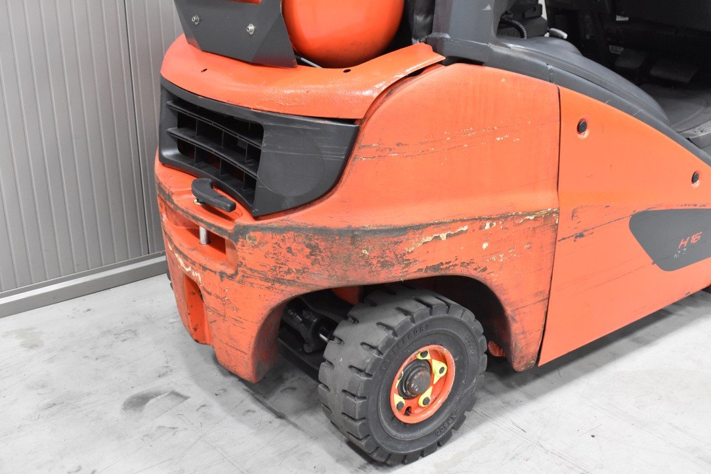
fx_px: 821
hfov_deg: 46.8
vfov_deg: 32.2
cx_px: 378
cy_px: 228
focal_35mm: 42
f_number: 5
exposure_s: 1/20
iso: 1600
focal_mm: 25
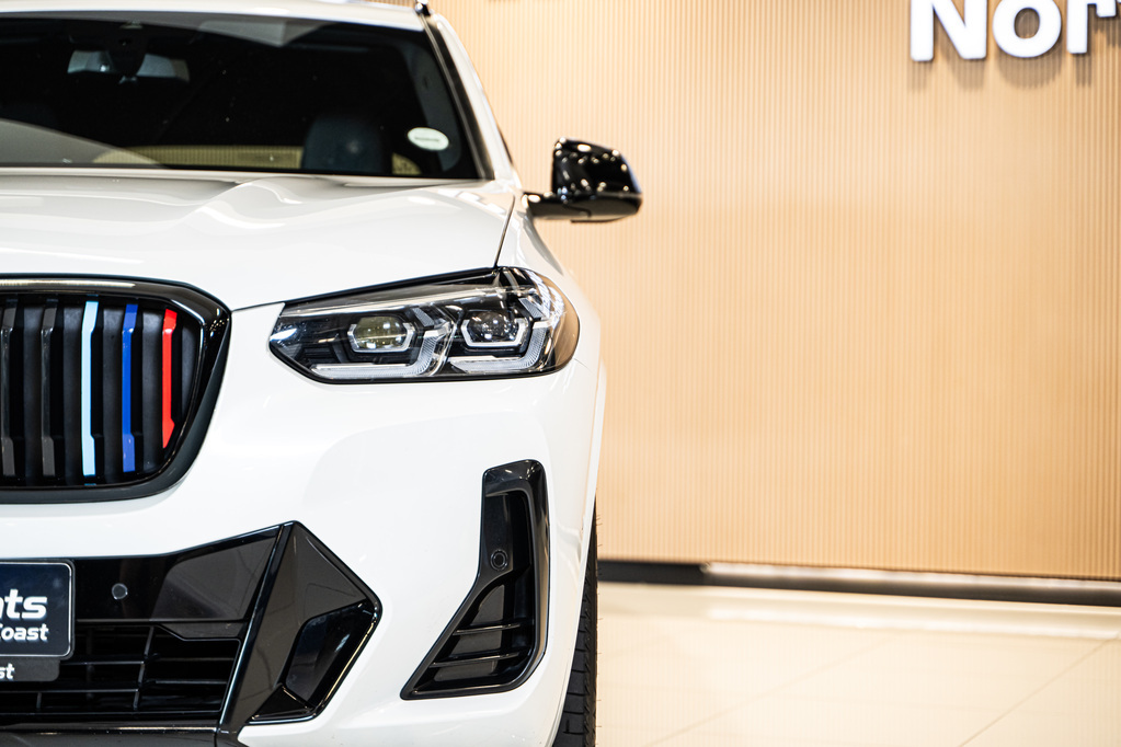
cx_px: 560
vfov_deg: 19.7
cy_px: 374
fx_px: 2148
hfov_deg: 29.2
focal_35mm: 69
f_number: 2.8
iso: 500
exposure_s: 1/125
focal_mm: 69
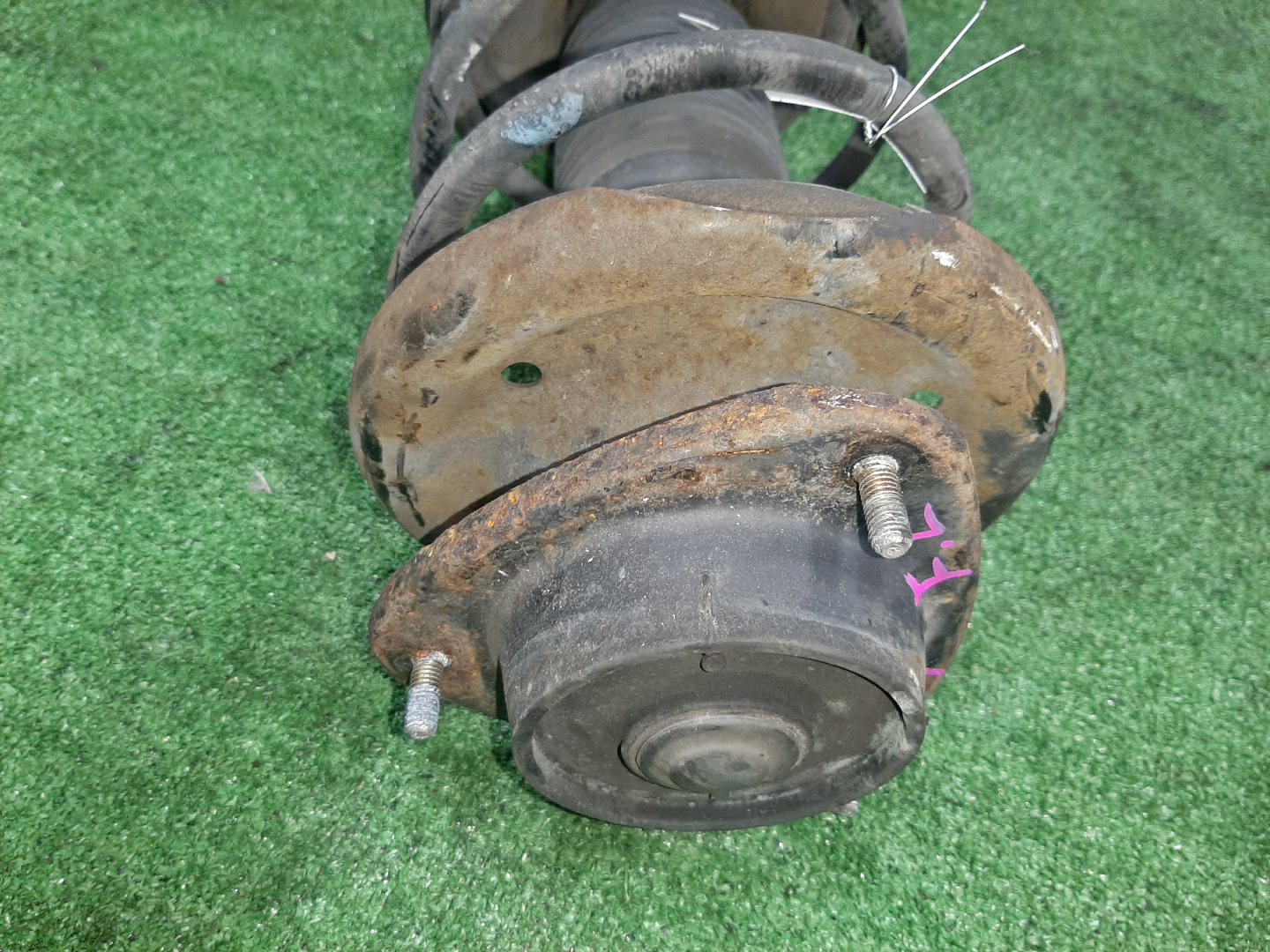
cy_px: 476
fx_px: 954
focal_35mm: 26
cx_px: 635
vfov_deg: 53.1
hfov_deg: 67.3
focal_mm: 3.93
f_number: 1.7
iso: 190
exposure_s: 1/33
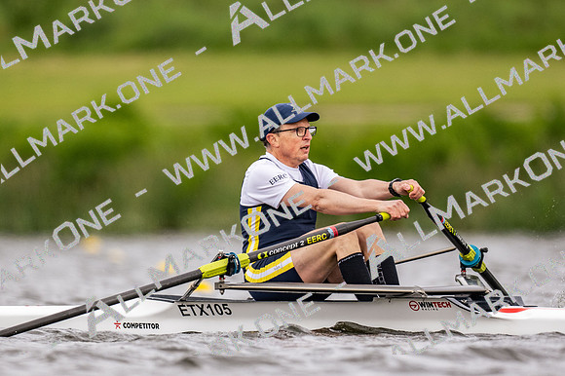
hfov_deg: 2.3
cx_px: 282
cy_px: 188
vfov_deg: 1.5
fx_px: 14116
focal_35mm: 900
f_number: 4
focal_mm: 600
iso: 800
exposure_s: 1/2500
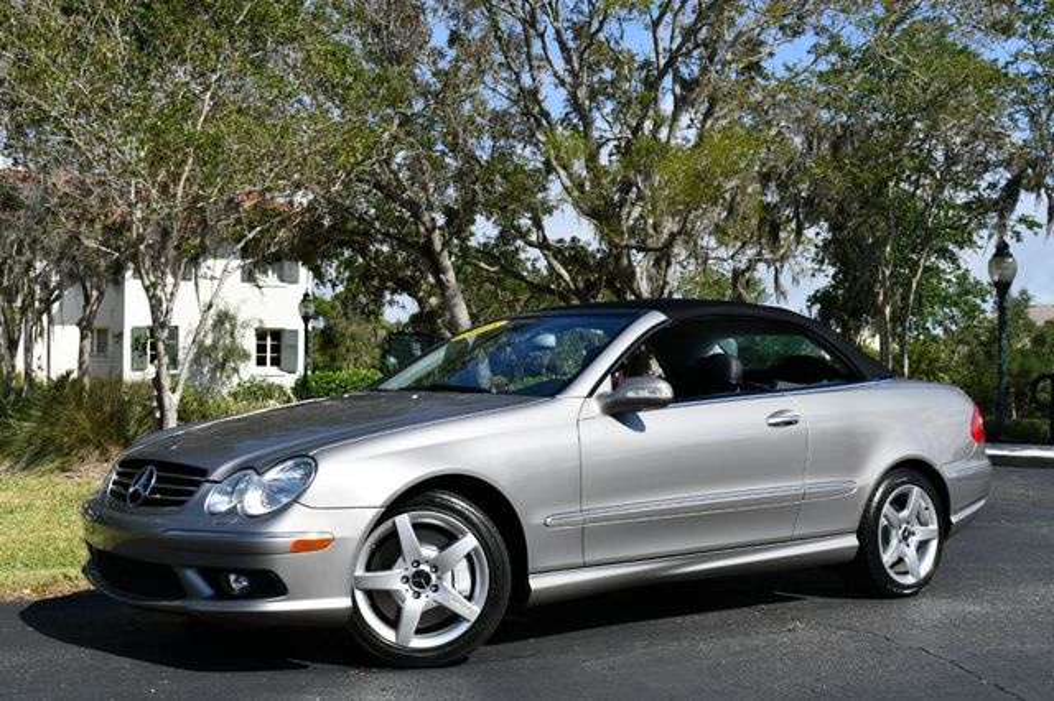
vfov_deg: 29.2
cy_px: 350
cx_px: 527
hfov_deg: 42.8
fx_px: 1346
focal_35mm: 46
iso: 100
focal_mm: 31
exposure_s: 1/320
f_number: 9
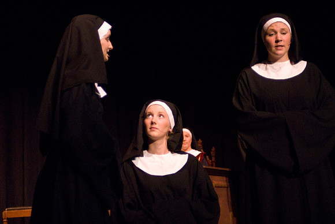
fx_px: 699
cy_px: 112
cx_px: 168
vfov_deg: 18.2
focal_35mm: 75
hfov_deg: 27.0
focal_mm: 50
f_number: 2.8
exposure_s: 1/100
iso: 1600
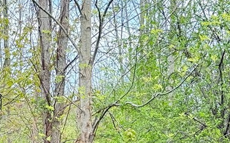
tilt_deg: +2.8
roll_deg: -0.3
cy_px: 197
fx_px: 871
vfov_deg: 9.2
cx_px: 48
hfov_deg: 15.0
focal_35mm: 139
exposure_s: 1/566
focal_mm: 6.76
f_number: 1.78
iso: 80
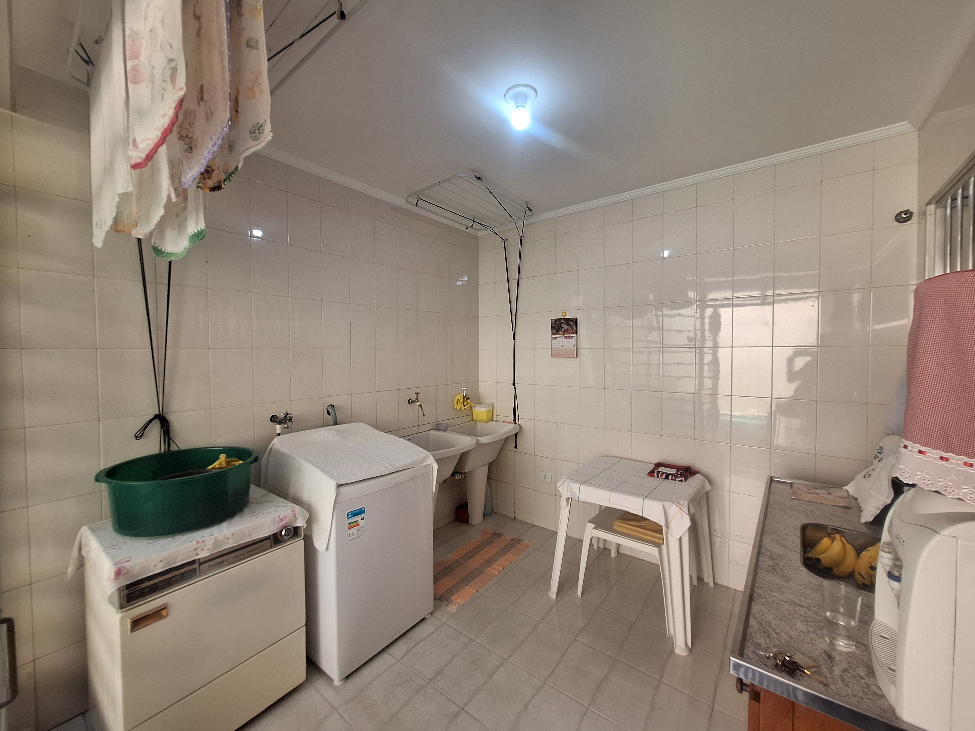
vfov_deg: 89.9
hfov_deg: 106.2
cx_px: 488
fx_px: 366
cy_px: 366
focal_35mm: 13
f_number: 2.2
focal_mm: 1.74
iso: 80
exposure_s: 1/40
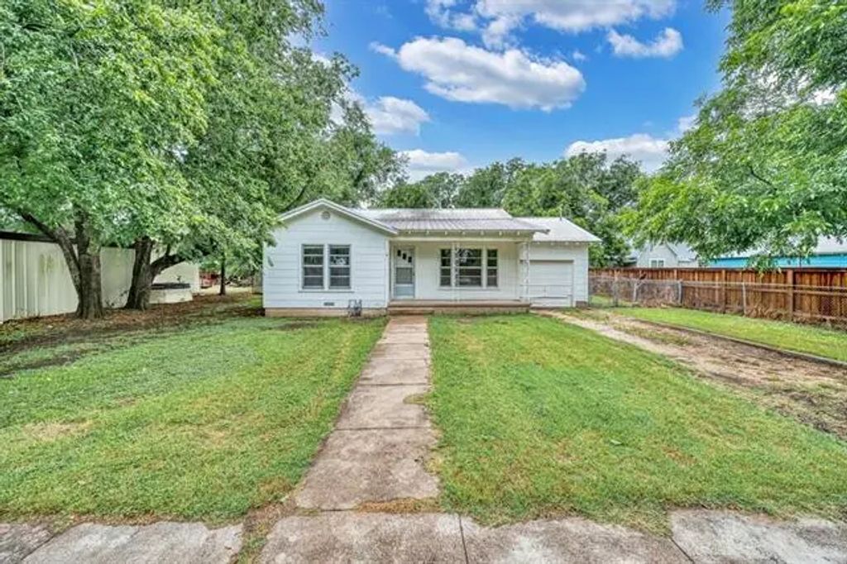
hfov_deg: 104.3
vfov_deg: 81.2
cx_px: 424
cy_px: 282
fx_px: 329
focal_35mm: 14
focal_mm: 14
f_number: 8
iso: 200
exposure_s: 1/200
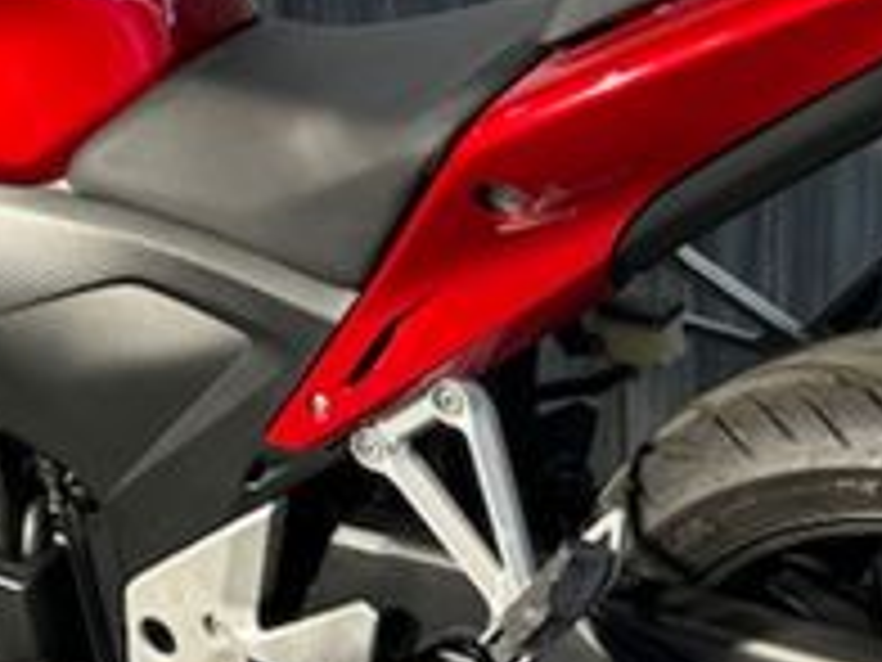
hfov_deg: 23.0
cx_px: 324
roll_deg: +2.3
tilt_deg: -11.2
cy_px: 297
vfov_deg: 17.4
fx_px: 2166
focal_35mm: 85
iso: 50
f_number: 1.5
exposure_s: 1/100
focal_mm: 5.7
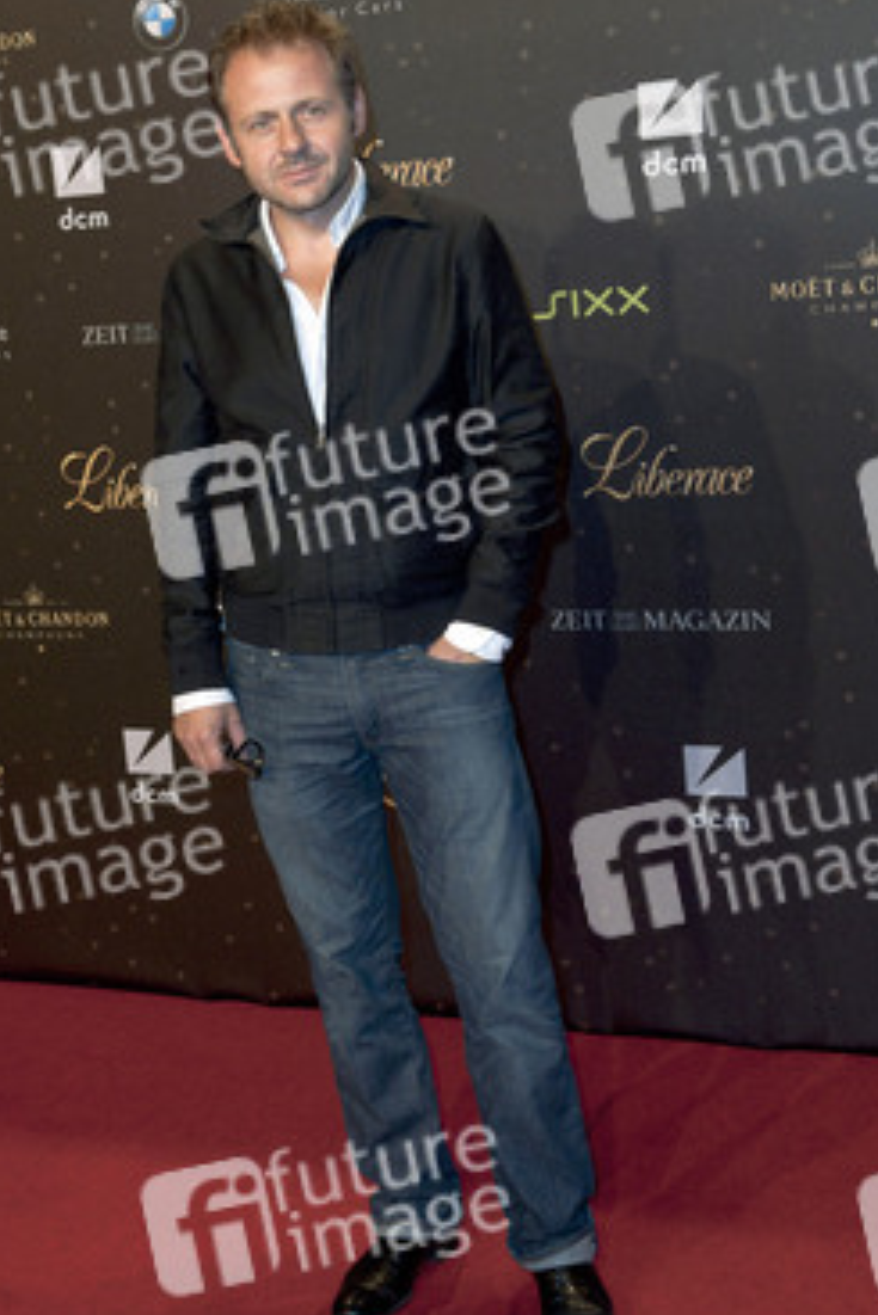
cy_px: 674
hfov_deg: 28.1
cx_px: 432
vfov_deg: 41.1
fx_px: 1754
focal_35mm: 48
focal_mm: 44
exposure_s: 1/160
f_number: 6.3
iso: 1250
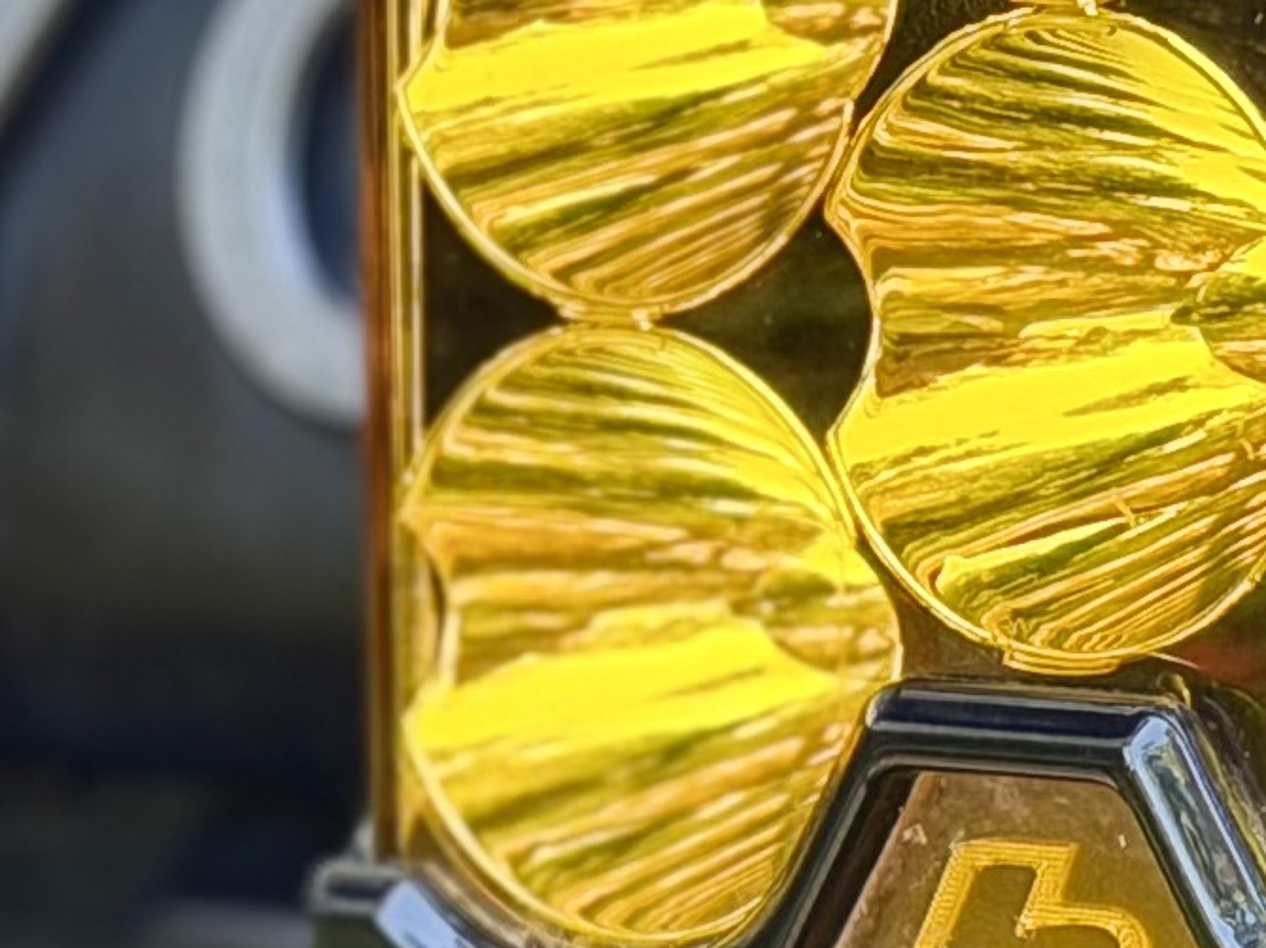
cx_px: -87
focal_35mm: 289
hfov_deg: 6.8
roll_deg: +2.1
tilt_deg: -11.6
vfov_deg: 5.1
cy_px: 1481
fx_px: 10566
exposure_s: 1/121
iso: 80
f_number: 1.78
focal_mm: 6.76
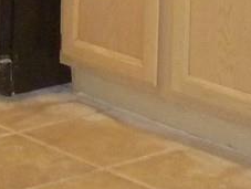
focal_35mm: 204
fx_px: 1482
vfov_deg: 6.8
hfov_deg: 9.7
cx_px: 59
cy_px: -304
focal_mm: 5.2
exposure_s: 1/30
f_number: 3.3
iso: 320
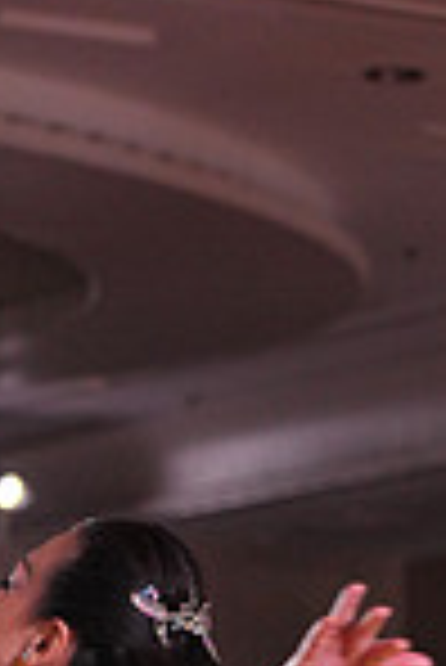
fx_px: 5080
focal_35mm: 274
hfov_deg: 5.0
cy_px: 1274
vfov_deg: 7.3
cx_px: 11
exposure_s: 1/500
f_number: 4
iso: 1600
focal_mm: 70
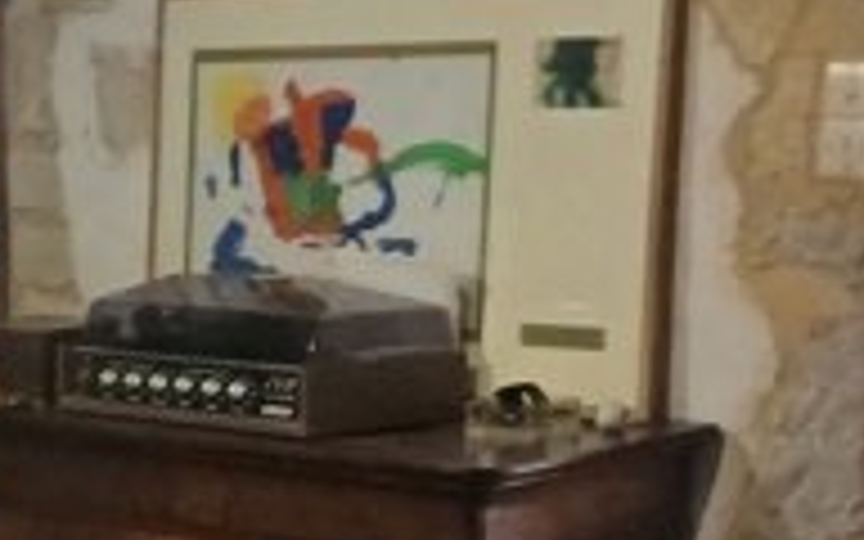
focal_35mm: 115
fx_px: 2708
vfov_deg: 11.2
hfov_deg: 17.6
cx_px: -54
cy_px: 585
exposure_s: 1/25
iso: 320
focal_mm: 3.98
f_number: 1.8
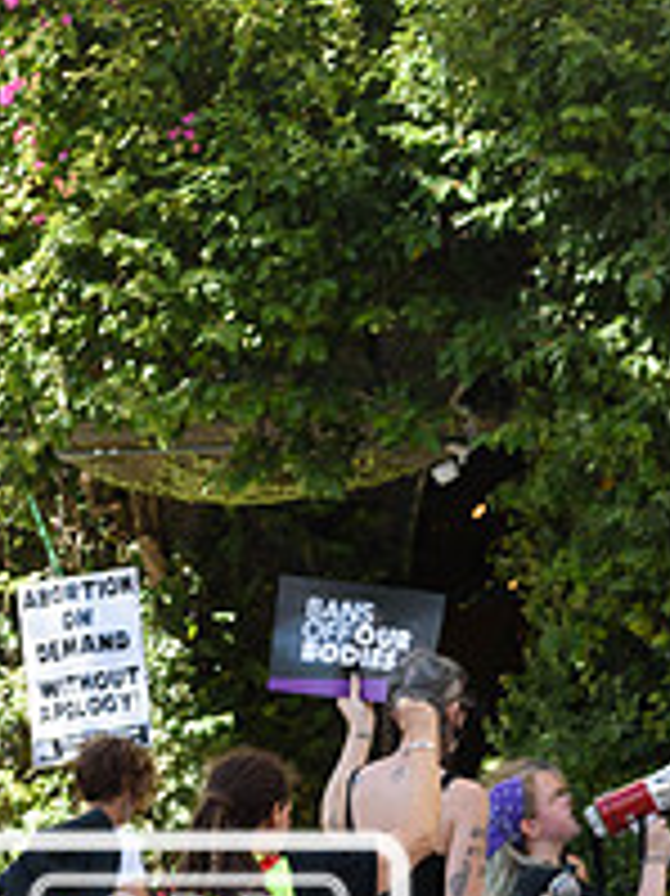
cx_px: 1138
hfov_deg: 5.0
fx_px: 7621
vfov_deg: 6.7
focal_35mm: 295
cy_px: 862
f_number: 5
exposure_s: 1/400
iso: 400
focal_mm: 70
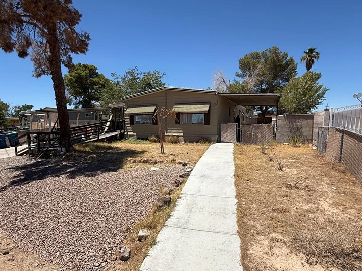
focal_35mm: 20
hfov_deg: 81.6
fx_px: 209
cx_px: 169
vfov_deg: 65.9
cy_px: 146
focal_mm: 2.22
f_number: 2.2
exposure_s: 1/2506
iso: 50
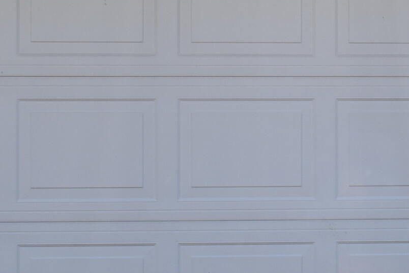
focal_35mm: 140
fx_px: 1590
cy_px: 89
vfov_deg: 9.8
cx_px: 348
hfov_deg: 14.5
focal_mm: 25
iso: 200
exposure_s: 1/250
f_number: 8
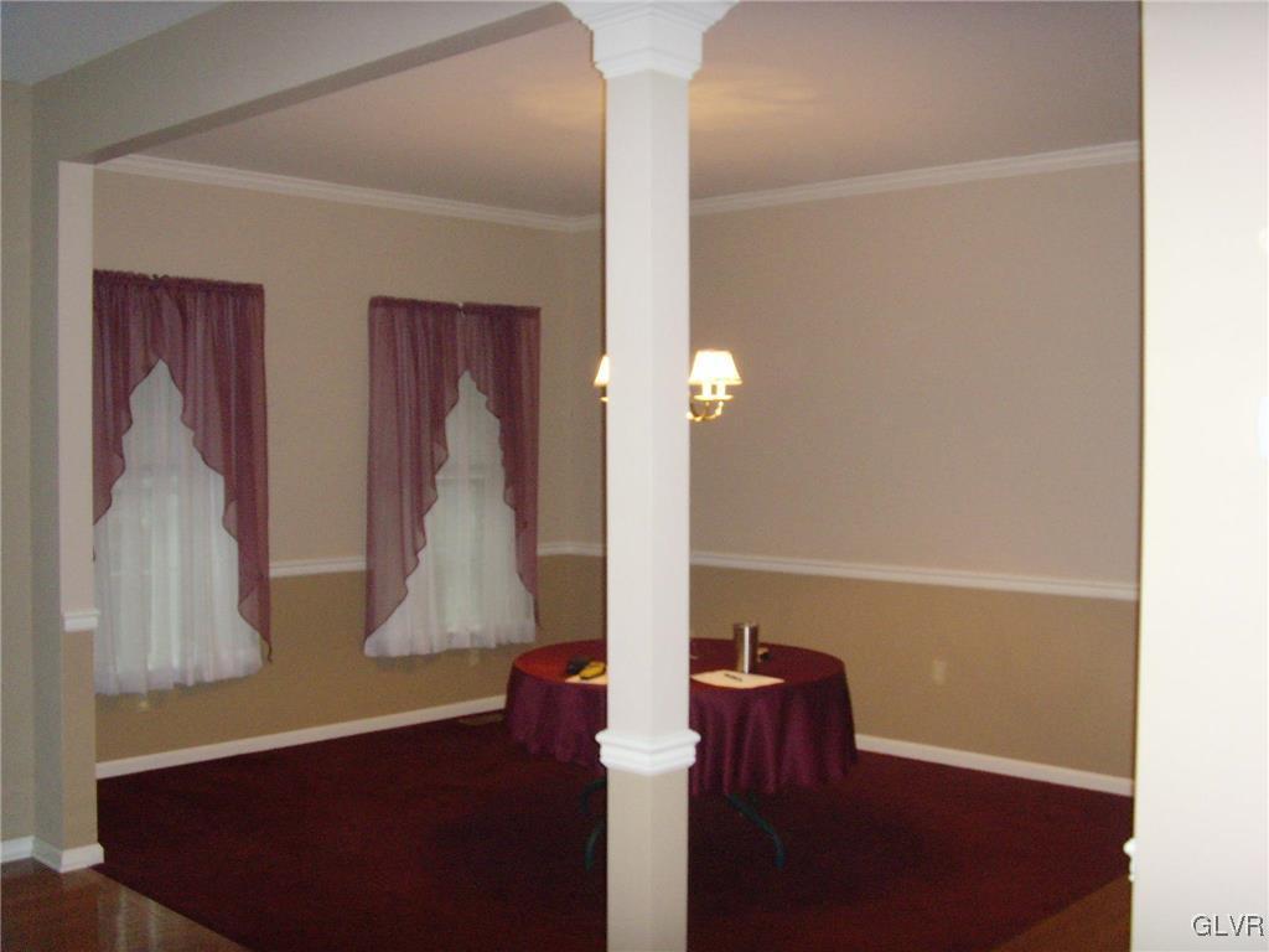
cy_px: 476
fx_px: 1430
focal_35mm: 39
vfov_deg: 36.8
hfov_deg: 47.9
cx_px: 634
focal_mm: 6.6
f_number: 3.5
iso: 320
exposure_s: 1/45
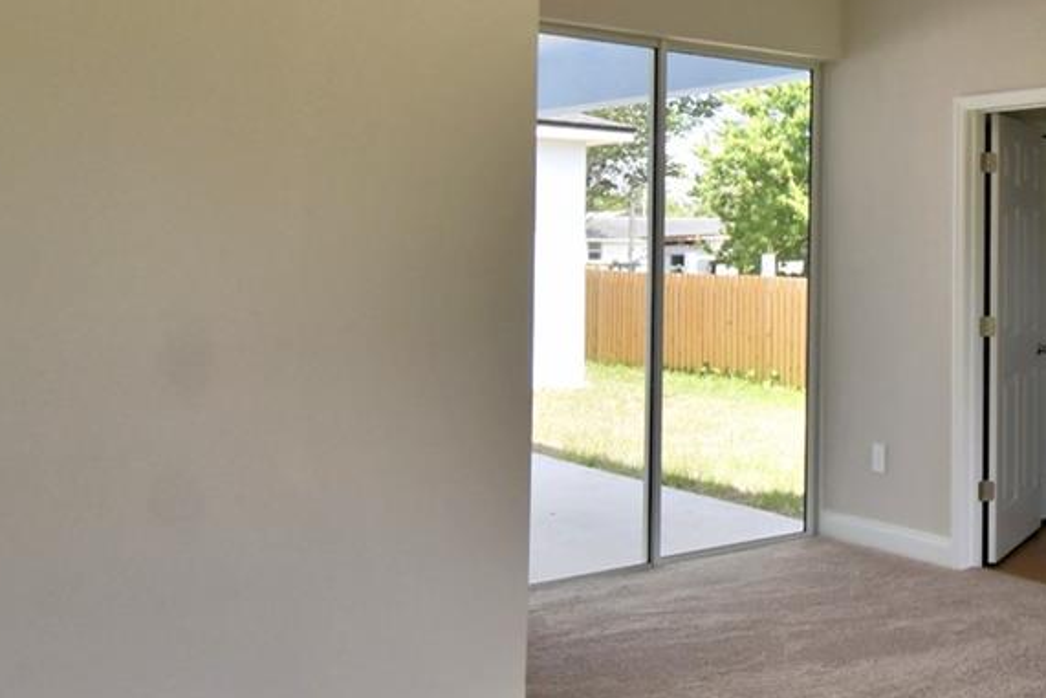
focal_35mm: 42
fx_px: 1221
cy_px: 244
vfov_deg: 31.7
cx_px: 1055
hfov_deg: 40.4
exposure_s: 1/250
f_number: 4.5
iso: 200
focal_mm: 10
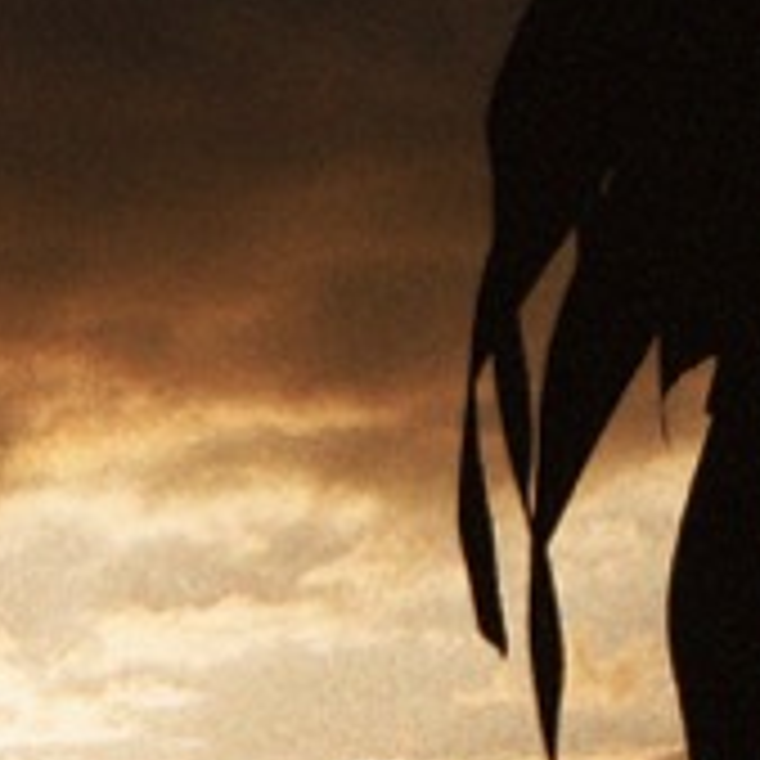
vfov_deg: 5.4
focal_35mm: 321
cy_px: 1471
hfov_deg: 5.4
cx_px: 36
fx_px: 7973
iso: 200
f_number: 11
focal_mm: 24
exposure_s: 1/1300
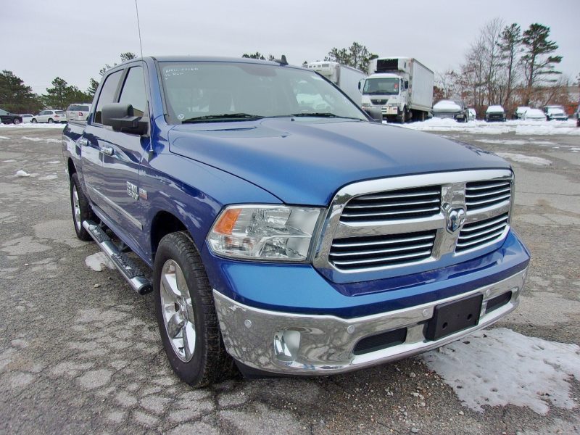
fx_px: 452
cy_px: 218
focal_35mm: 27
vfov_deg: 51.4
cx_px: 290
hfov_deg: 65.3
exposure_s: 1/250
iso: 80
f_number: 3
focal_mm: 4.9
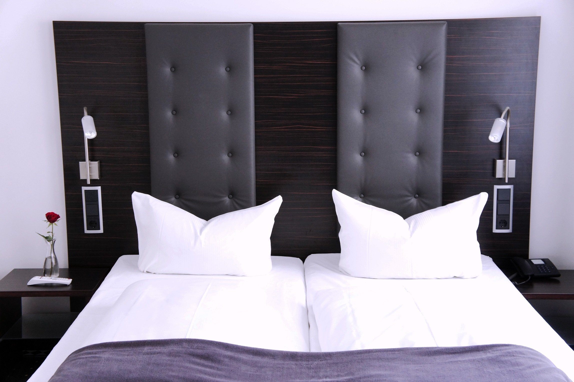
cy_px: 191
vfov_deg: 25.0
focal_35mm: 54
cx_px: 287
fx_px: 860
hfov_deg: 36.9
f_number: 7.1
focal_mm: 36
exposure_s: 1/13
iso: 1600
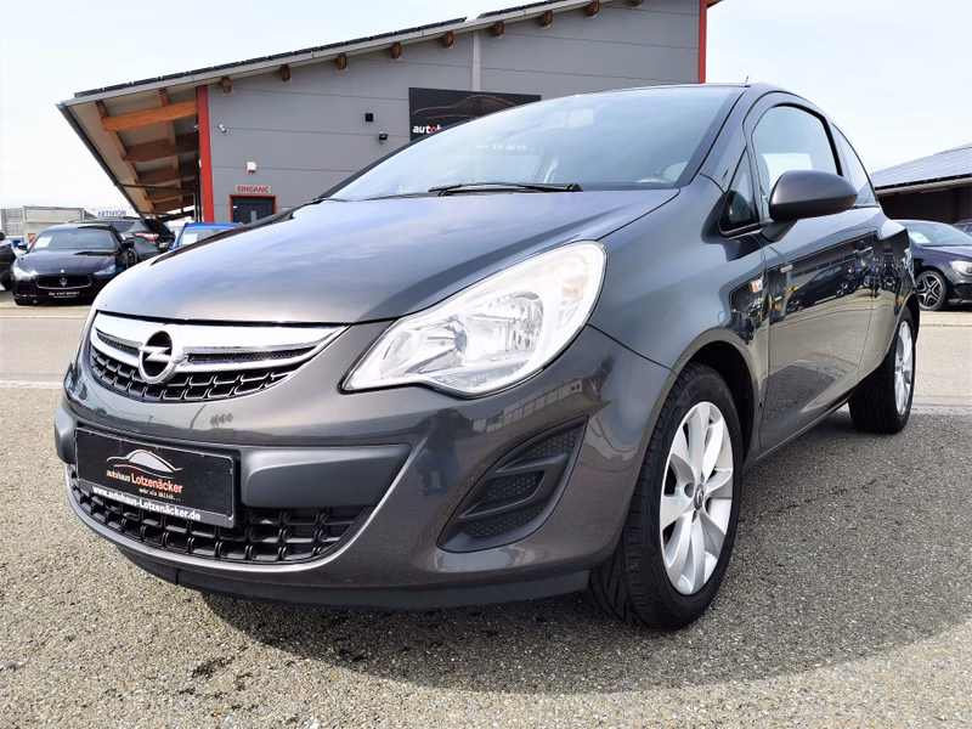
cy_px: 364
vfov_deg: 46.8
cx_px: 486
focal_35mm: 30
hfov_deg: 60.0
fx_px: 842
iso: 50
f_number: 1.8
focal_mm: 5.58
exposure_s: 1/1953
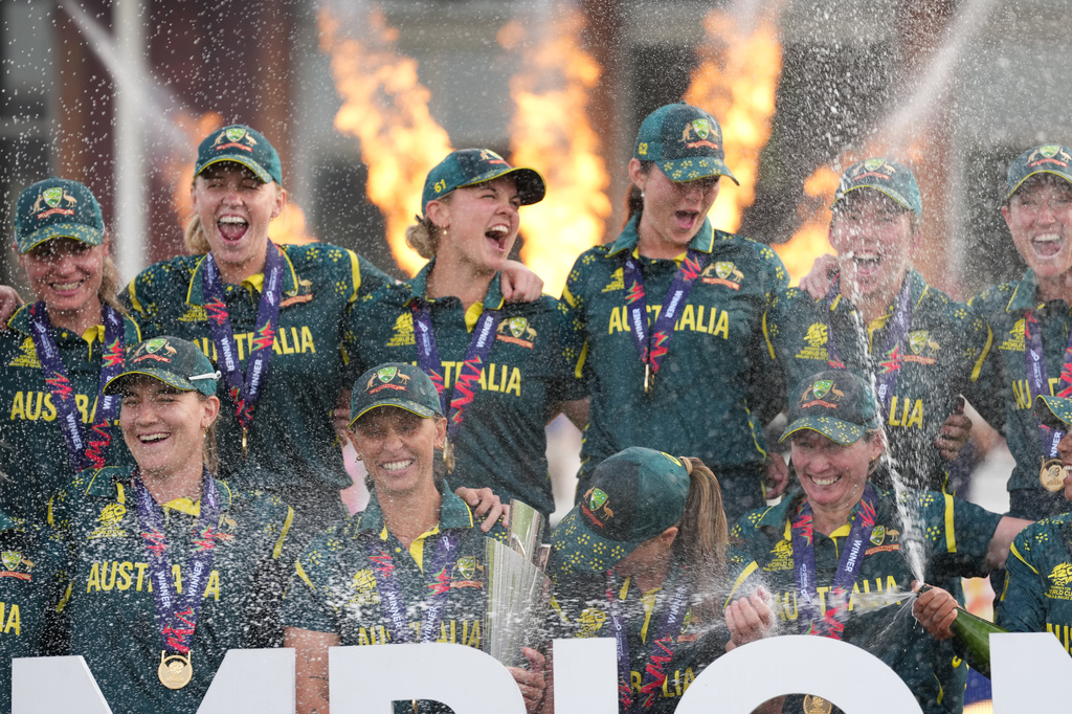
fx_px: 5507
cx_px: 536
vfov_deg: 7.4
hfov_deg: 11.1
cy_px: 357
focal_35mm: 185
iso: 1000
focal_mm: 185
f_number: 2.8
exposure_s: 1/1600
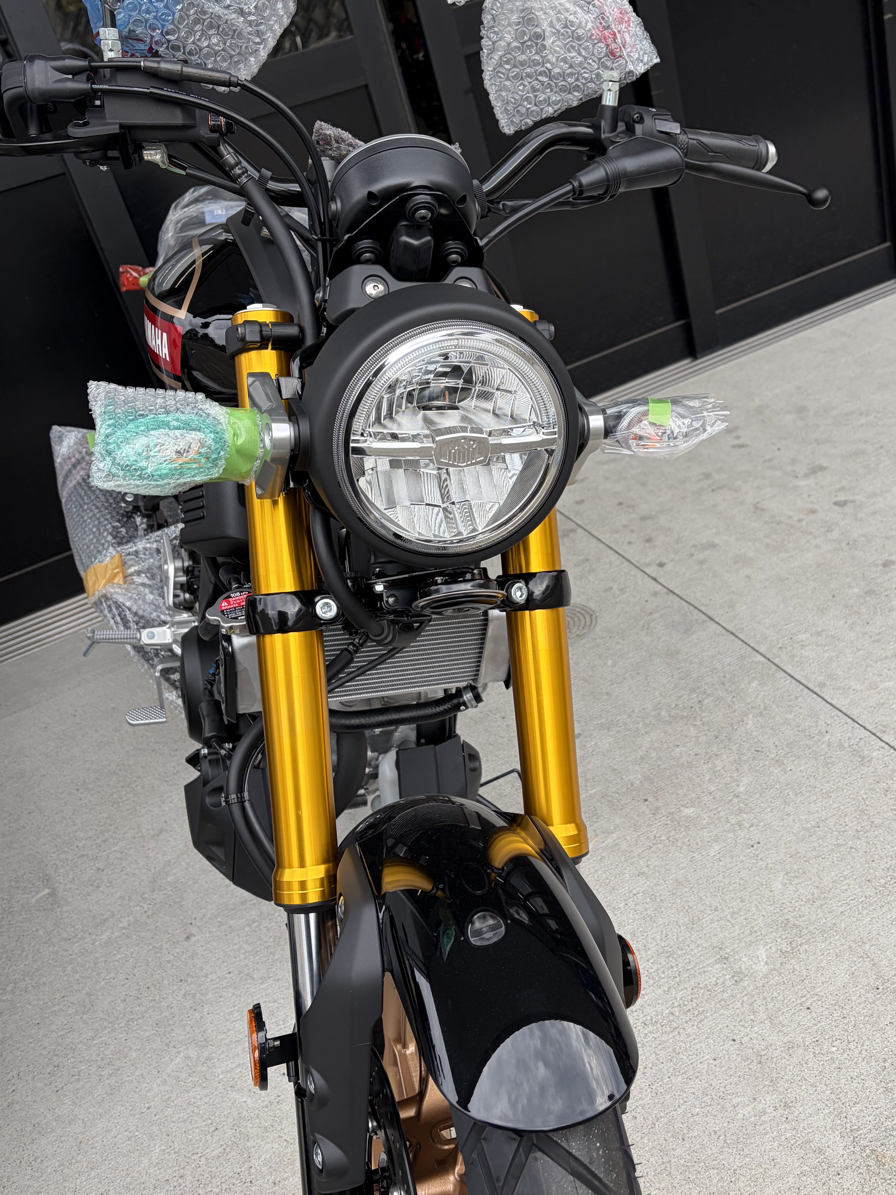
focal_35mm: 32
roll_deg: +15.6
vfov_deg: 56.8
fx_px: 1104
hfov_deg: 44.0
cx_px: 518
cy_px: 562
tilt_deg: -26.9
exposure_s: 1/1064
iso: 50
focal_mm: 5.96
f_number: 1.6
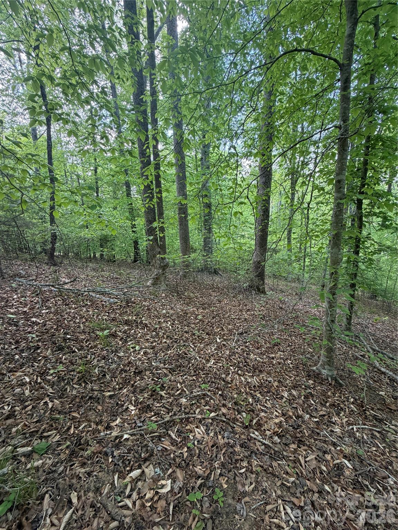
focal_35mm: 14
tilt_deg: -11.7
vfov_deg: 102.1
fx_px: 215
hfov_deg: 85.7
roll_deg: +2.7
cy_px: 265
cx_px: 199
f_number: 2.2
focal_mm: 2.22
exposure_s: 1/121
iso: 200
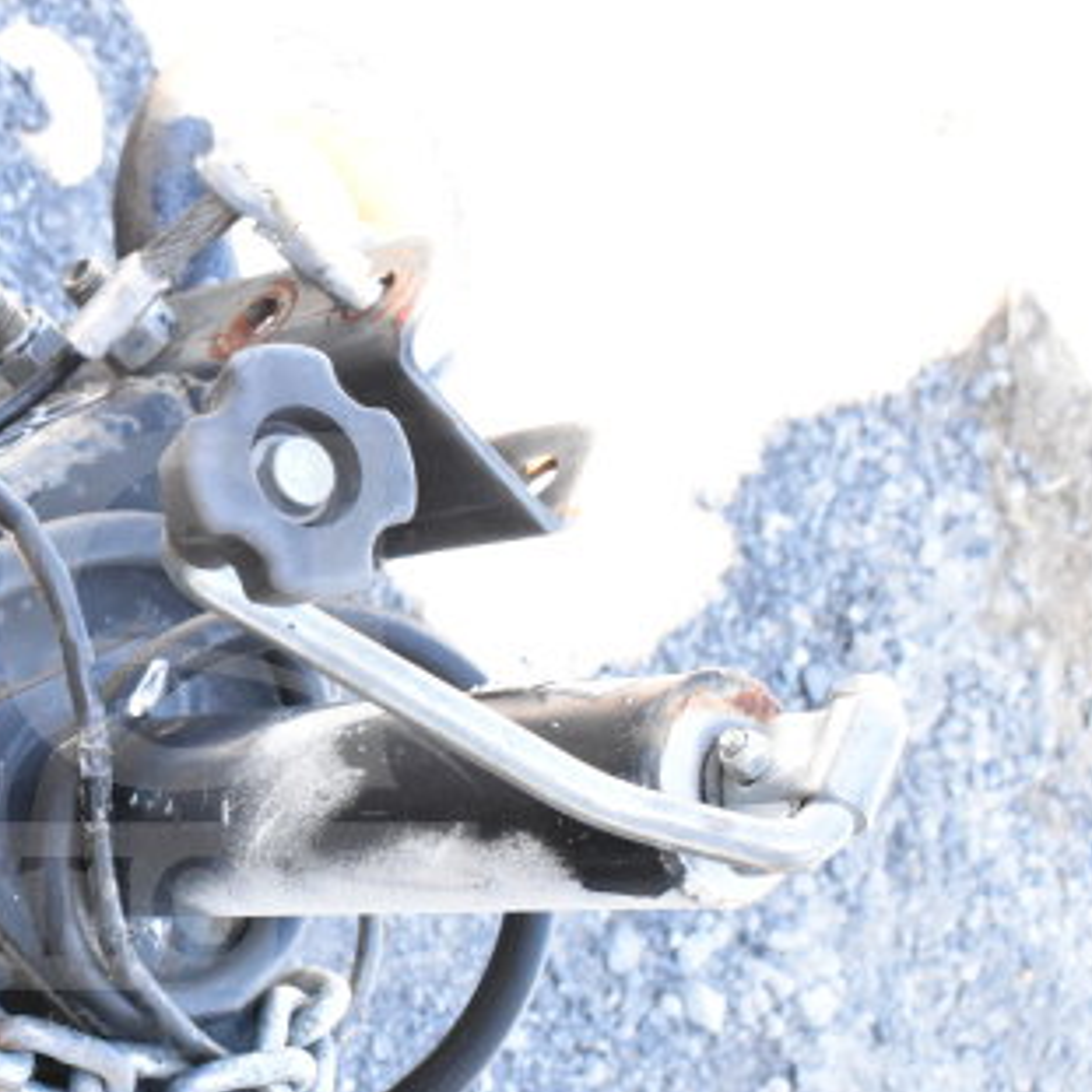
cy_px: 711
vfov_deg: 17.4
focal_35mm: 100
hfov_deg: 17.1
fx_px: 3569
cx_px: 81
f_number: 11
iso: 6400
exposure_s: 1/500
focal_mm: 40
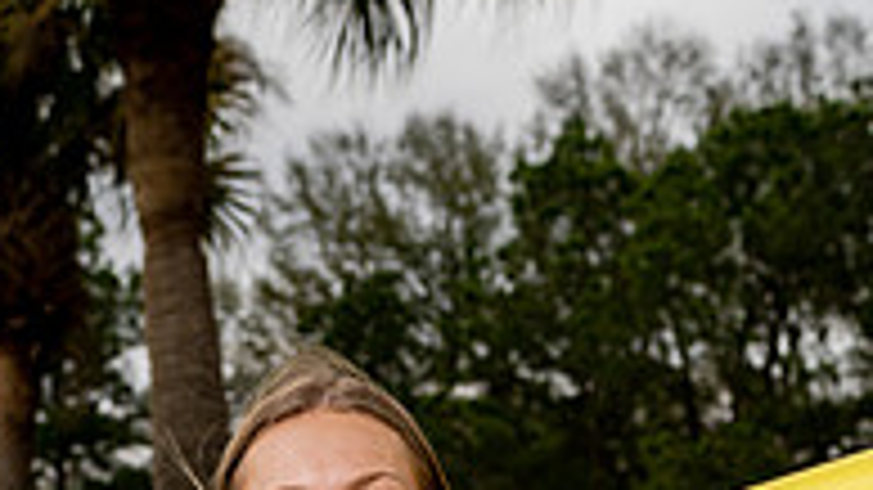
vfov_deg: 12.4
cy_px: 1002
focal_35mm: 85
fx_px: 1967
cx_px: 396
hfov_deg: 25.0
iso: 100
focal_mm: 35
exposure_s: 1/250
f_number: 4
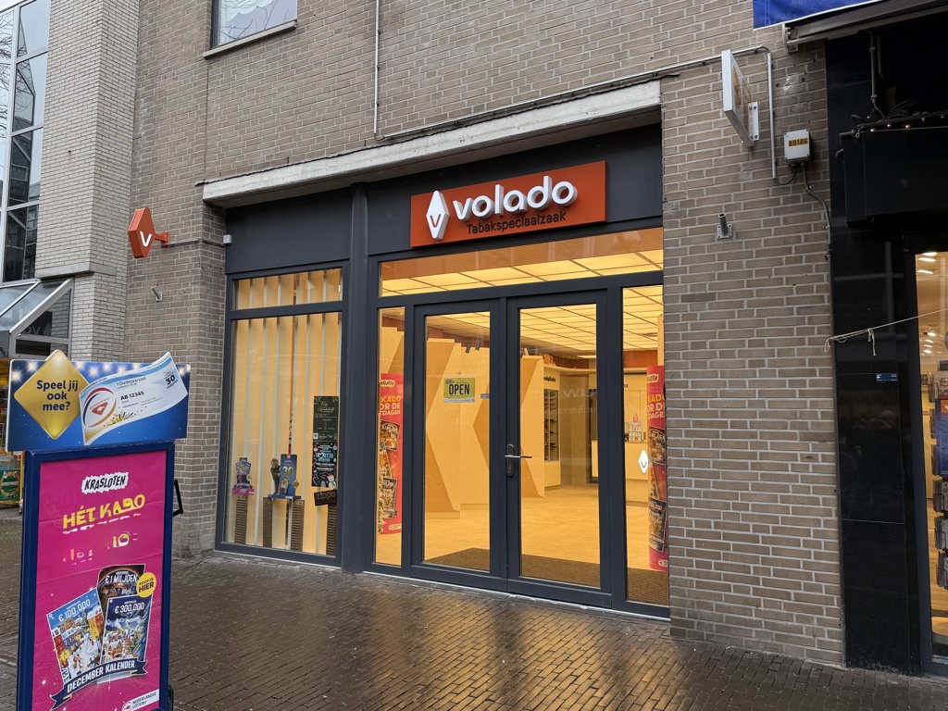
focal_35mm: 24
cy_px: 356
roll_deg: -2.2
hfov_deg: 71.6
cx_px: 474
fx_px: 657
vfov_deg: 56.8
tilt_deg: +5.5
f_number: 1.78
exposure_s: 1/200
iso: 80
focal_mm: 6.76
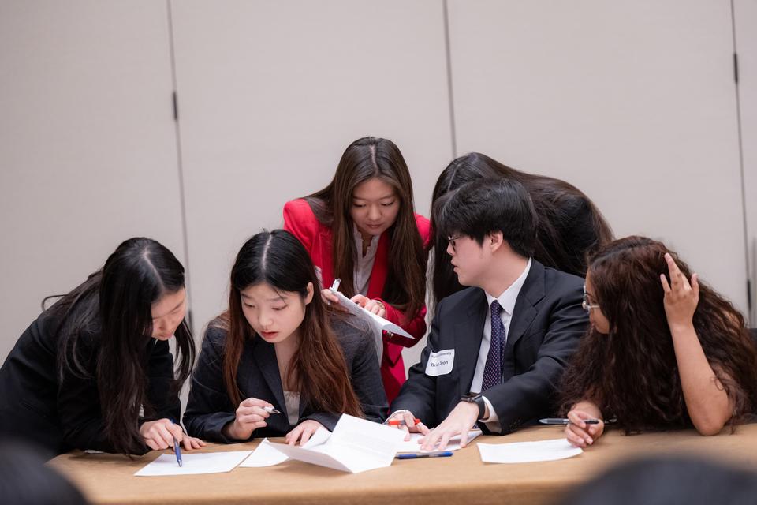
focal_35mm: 99
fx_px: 2082
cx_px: 378
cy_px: 252
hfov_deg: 20.6
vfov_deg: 13.8
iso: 1250
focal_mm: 99
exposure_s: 1/100
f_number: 2.8
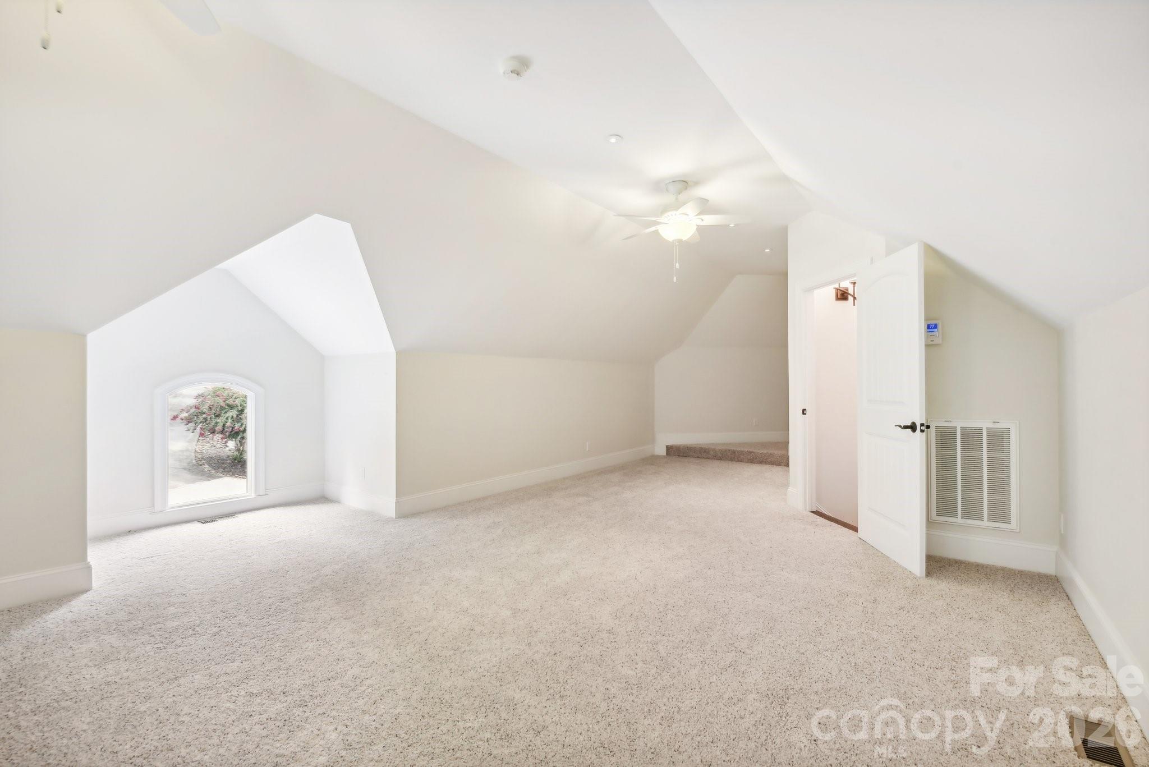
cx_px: 574
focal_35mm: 15
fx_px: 479
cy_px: 384
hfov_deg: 100.4
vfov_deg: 77.4
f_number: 8
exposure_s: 1/13
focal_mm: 15
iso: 200
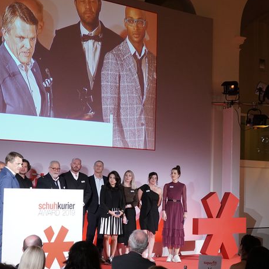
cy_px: 150
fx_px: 739
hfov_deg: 20.4
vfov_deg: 20.6
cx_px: 225
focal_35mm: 84
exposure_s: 1/125
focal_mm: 38
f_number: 5
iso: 2500
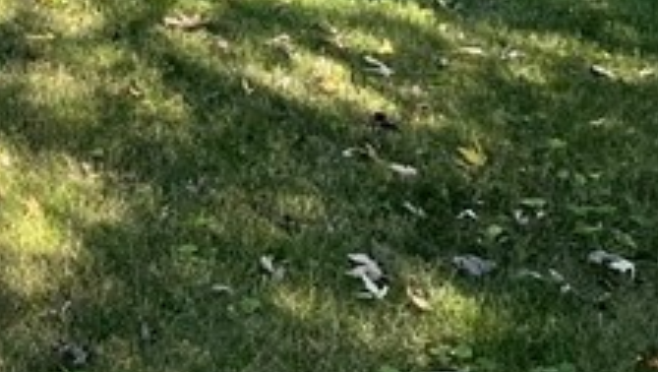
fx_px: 2271
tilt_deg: -4.2
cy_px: -387
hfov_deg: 14.2
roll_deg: -2.4
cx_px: -608
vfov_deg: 8.8
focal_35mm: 130
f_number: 1.6
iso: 50
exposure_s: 1/1862
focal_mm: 5.1
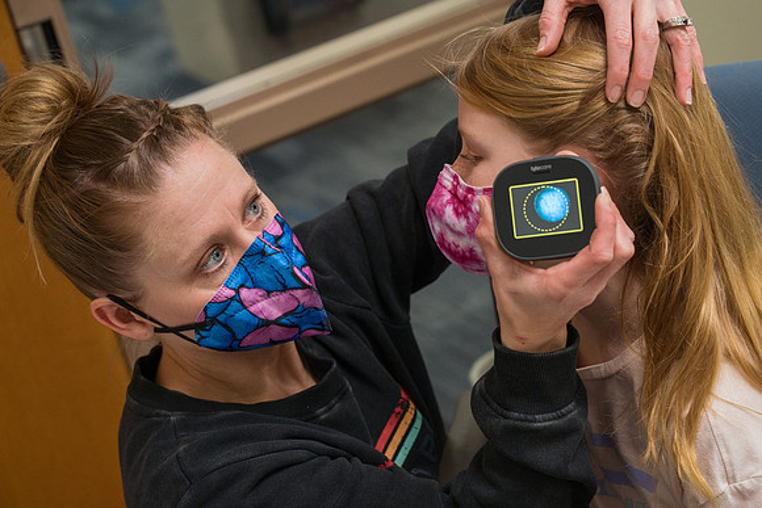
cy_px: 274
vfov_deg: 18.1
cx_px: 411
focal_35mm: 75
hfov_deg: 26.8
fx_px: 1598
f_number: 5
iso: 3200
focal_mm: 70
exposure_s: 1/250
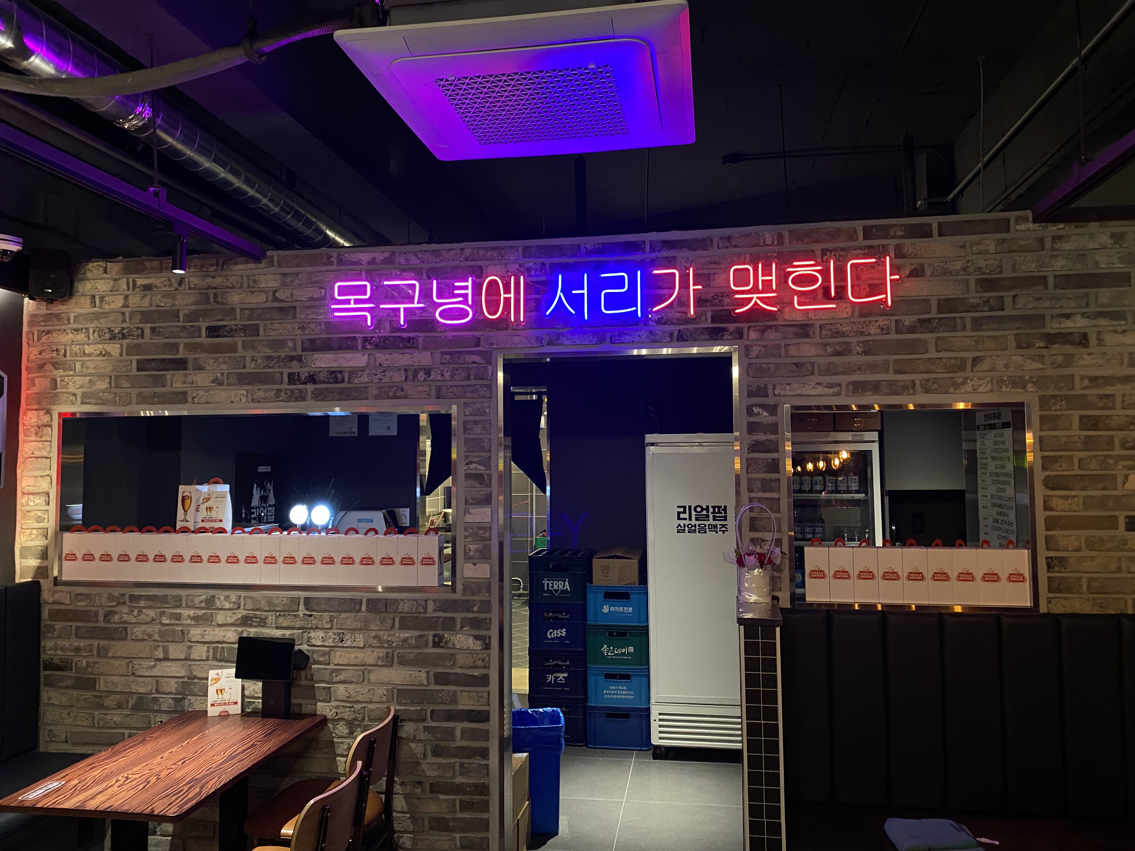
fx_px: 852
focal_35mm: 26
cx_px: 568
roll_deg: -0.7
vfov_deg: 53.1
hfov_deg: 67.3
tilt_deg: +3.7
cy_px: 426
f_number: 1.8
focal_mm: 4.25
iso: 400
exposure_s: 1/59
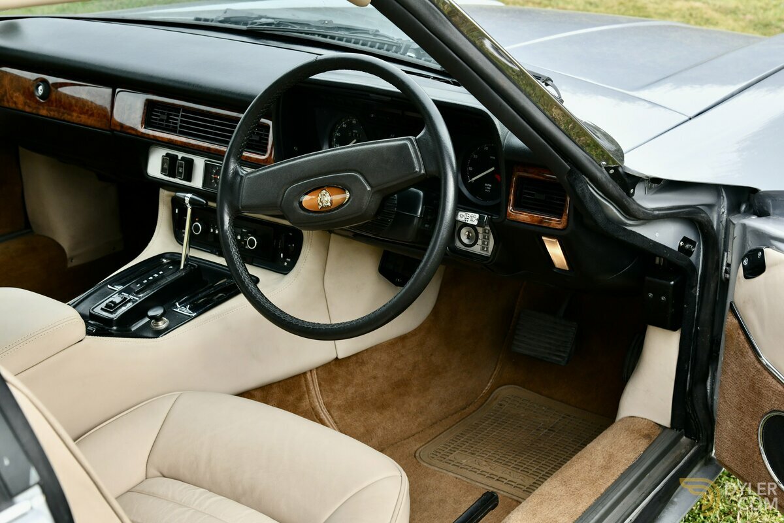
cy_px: 262
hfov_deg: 38.2
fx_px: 1132
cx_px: 392
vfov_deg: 26.0
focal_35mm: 52
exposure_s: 1/400
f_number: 10
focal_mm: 52
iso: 1250
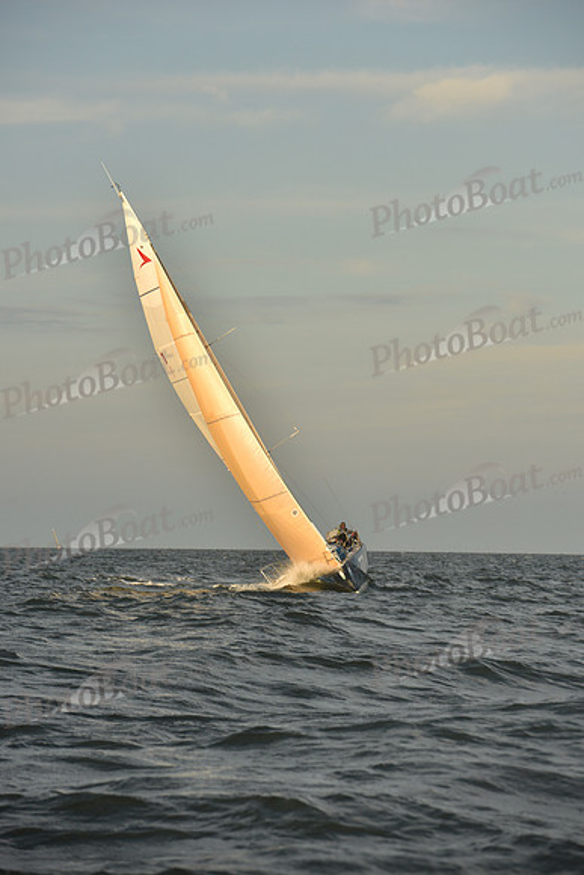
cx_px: 292
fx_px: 3891
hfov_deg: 8.6
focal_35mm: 160
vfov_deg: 12.8
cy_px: 438
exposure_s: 1/640
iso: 250
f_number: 6.3
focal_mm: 160
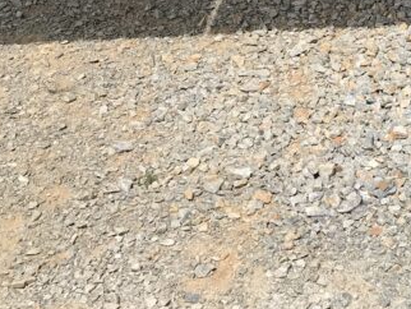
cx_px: 525
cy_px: -149
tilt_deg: -16.7
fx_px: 1057
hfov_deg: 20.3
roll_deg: +3.2
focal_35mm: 89
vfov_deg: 15.4
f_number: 1.8
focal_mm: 3.99
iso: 20
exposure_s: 1/2740
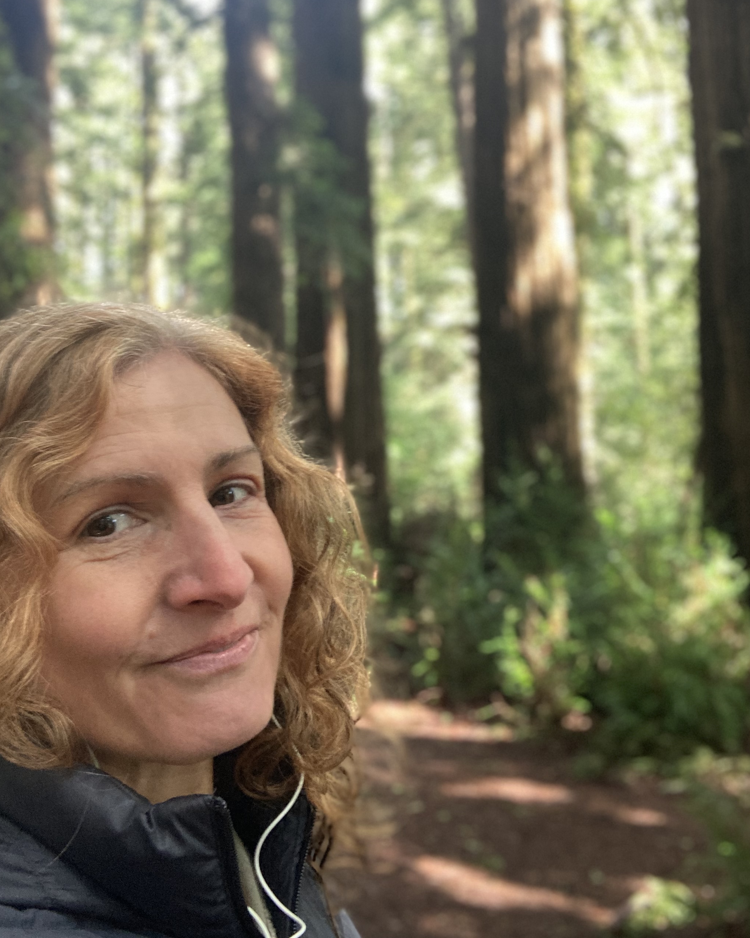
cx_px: 368
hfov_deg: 39.2
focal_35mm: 38
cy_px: 402
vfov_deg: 47.8
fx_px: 1054
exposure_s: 1/60
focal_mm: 2.87
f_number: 2.2
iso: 250
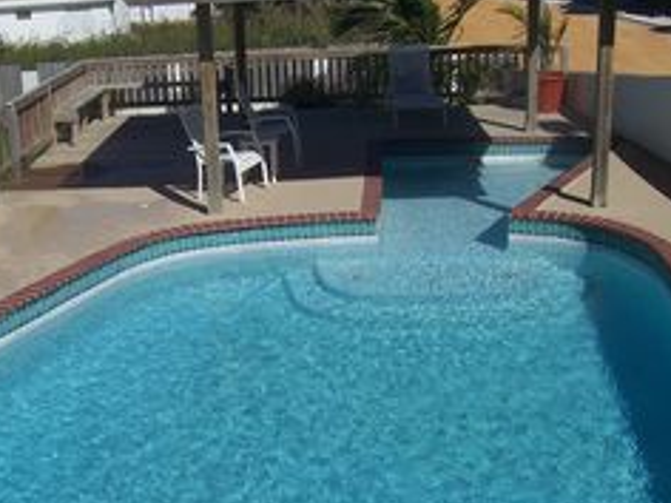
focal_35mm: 53
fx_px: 1027
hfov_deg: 36.0
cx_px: 262
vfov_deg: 27.4
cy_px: 327
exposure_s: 1/1500
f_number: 5.6
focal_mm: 5.6
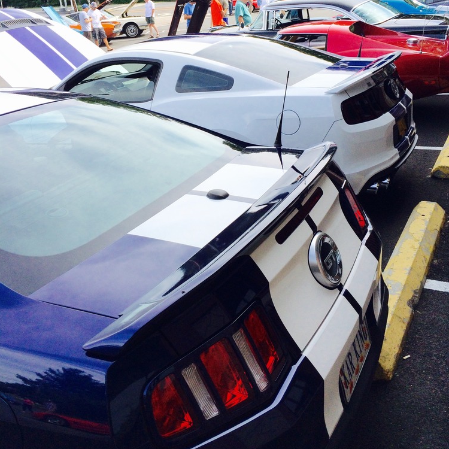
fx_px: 514
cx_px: 229
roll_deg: +5.0
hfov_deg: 47.2
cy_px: 154
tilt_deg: -15.9
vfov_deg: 46.6
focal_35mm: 35
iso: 32
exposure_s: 1/1368
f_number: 2.2
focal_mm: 4.15
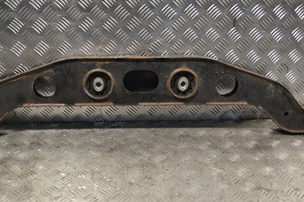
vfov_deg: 29.2
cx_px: 132
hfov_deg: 42.7
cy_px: 89
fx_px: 388
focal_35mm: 46
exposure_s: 1/100
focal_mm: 24
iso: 400
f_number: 5
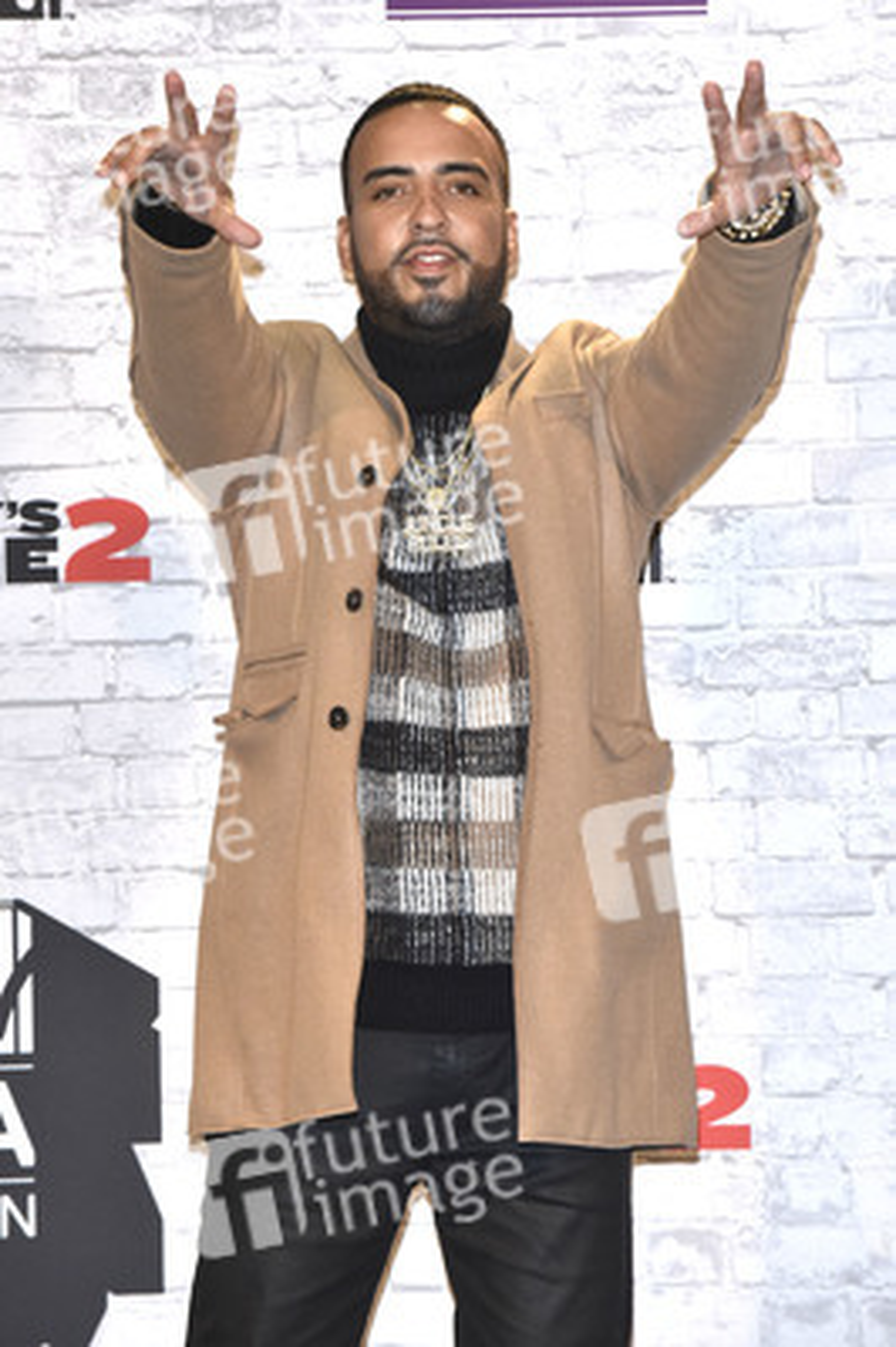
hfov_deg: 8.3
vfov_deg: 12.5
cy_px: 674
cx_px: 448
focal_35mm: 165
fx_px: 6170
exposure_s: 1/250
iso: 2000
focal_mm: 165
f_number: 6.3
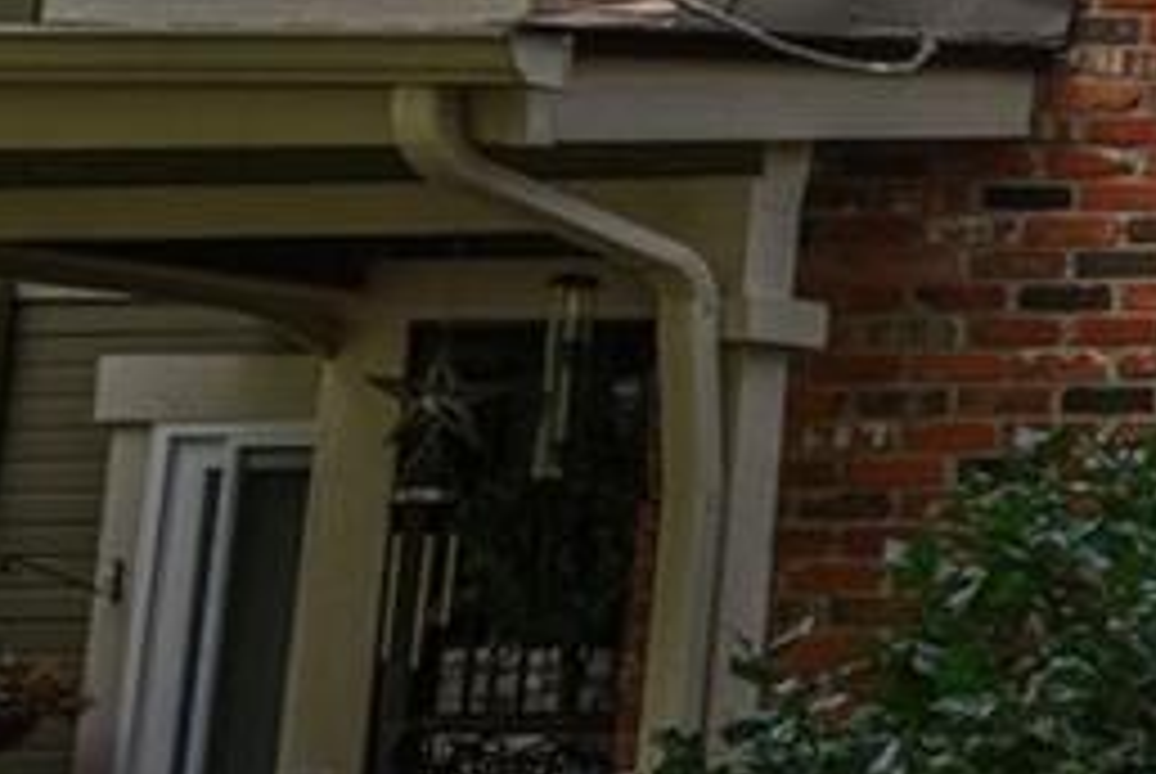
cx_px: 3153
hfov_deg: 12.9
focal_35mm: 87
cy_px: 306
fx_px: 2797
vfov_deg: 15.7
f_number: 9
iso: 64
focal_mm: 14
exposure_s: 1/50
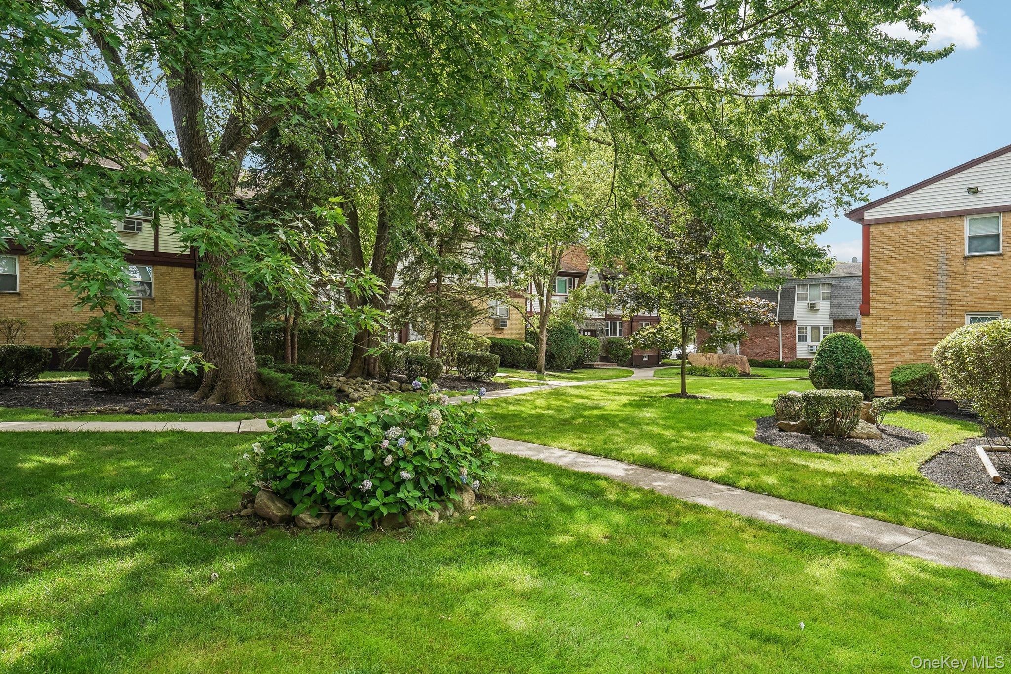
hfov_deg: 69.4
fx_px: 730
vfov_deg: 49.5
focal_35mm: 26
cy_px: 337
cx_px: 506
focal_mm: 26
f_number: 8
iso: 160
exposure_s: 1/100
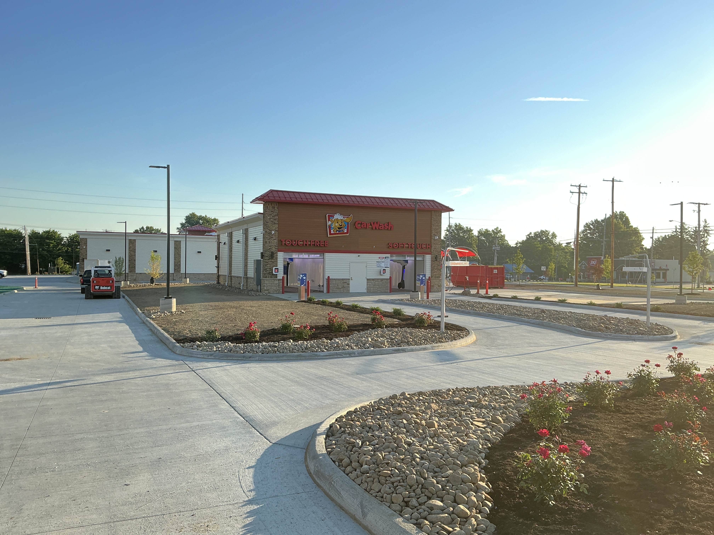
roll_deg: +0.5
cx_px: 357
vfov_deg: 49.7
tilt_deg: +0.6
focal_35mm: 28
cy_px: 268
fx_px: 578
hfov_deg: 63.4
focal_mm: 3
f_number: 1.8
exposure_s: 1/283
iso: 25
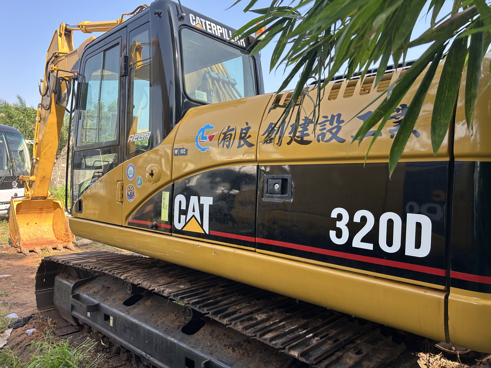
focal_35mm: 26
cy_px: 184
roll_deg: -1.7
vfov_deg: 53.1
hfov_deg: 67.3
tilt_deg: -1.0
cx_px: 246
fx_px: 369
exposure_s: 1/521
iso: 50
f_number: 1.5
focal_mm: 5.7
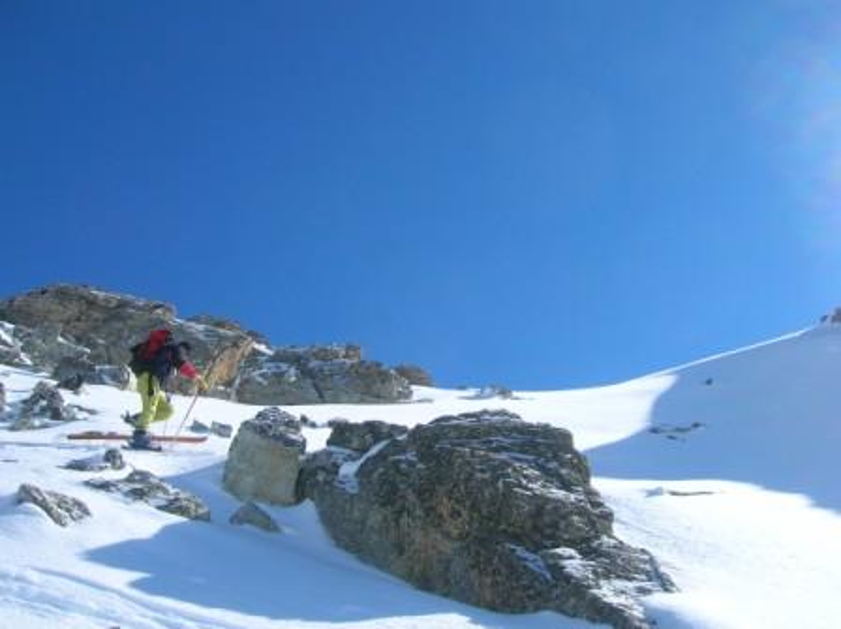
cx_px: 420
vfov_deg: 41.7
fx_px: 825
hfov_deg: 54.0
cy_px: 314
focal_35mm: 34
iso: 50
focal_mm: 5.7
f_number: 4.9
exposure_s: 1/550
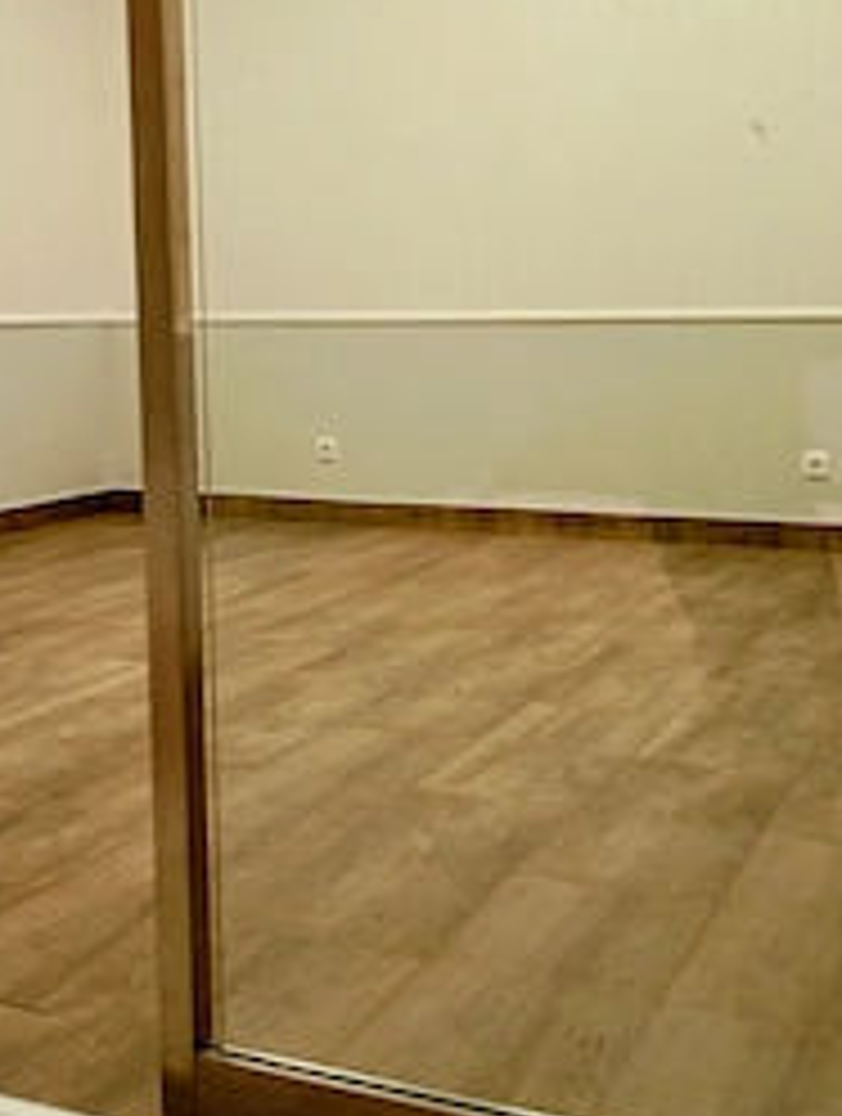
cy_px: 482
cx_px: 446
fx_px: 1454
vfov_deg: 41.9
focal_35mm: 45
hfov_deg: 32.3
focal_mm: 4.27
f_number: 1.8
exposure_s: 1/33.3
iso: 339
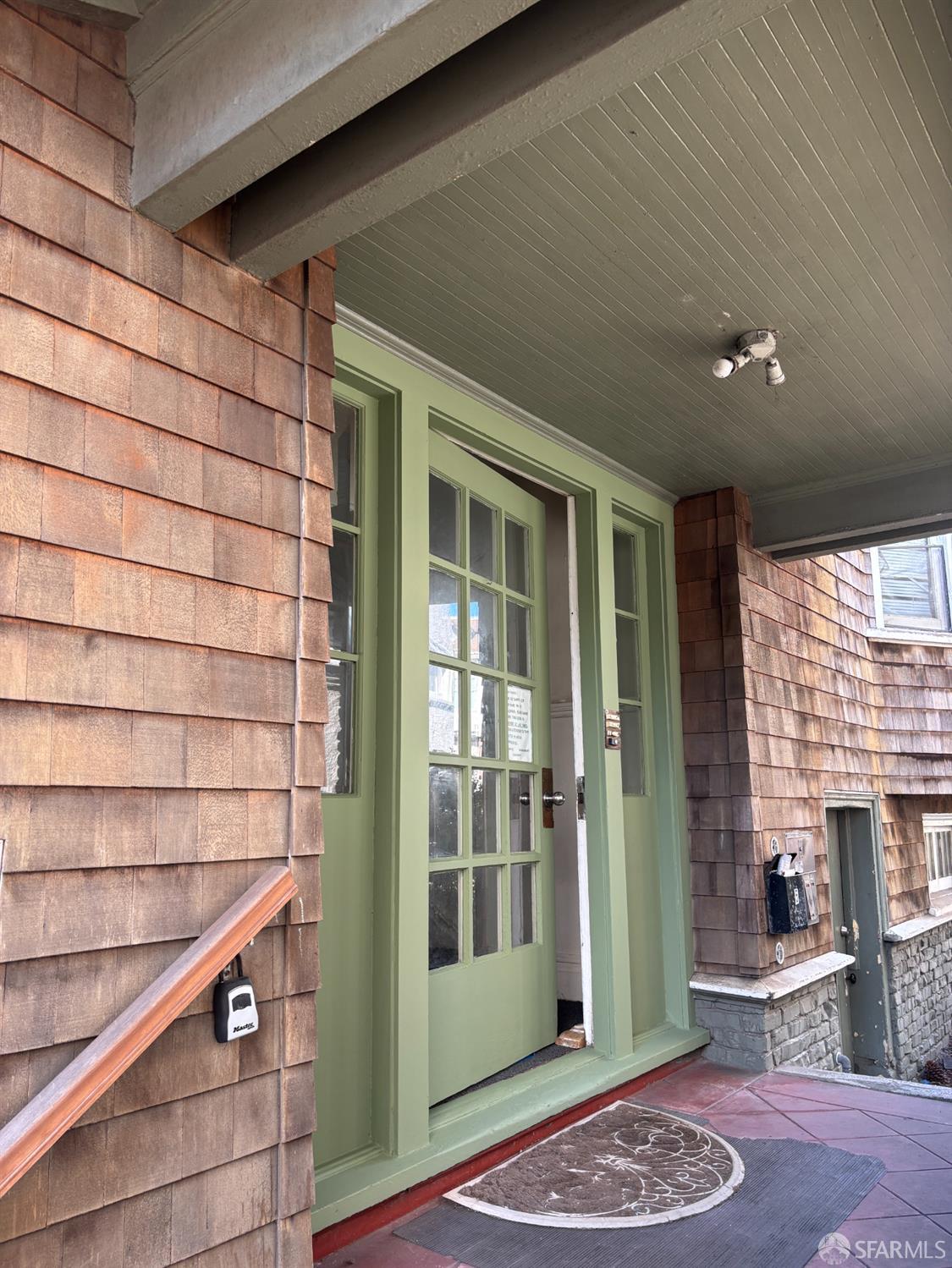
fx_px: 953
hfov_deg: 53.1
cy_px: 634
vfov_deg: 67.3
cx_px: 476
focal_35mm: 26
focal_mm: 5.96
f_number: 1.6
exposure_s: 1/121
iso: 64
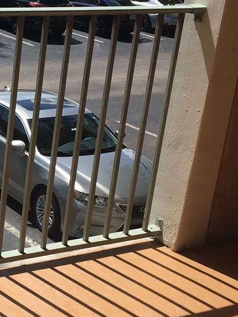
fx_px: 742
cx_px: -58
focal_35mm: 81
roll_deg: -4.8
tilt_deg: -21.2
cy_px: 161
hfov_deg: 17.3
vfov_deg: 24.1
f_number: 2.2
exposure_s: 1/1570
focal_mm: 4.15
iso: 25
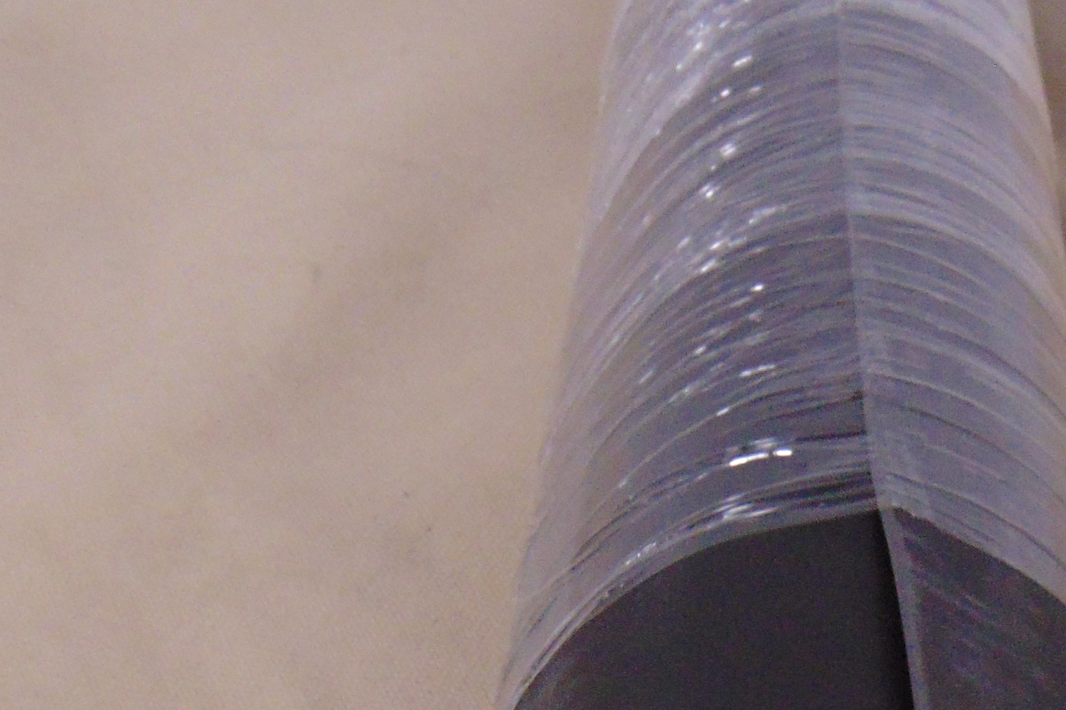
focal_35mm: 79
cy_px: 707
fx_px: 2339
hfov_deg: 25.1
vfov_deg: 16.9
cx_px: 887
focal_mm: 4.5
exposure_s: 1/30
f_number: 3
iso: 250
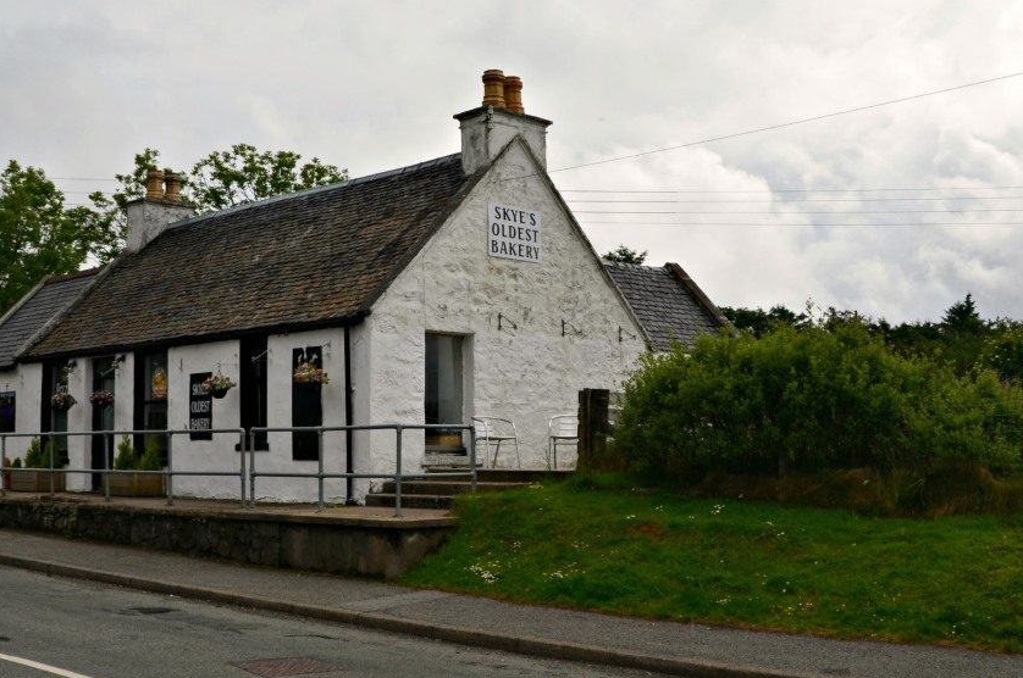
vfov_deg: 39.8
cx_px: 465
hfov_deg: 57.2
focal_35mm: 33
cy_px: 334
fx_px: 936
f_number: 11
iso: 200
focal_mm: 18
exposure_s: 1/500
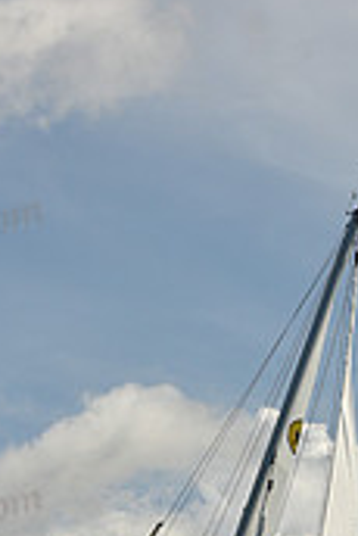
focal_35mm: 236
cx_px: 204
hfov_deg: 5.8
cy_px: 664
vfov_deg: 8.6
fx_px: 3513
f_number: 13
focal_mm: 70
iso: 320
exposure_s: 1/800
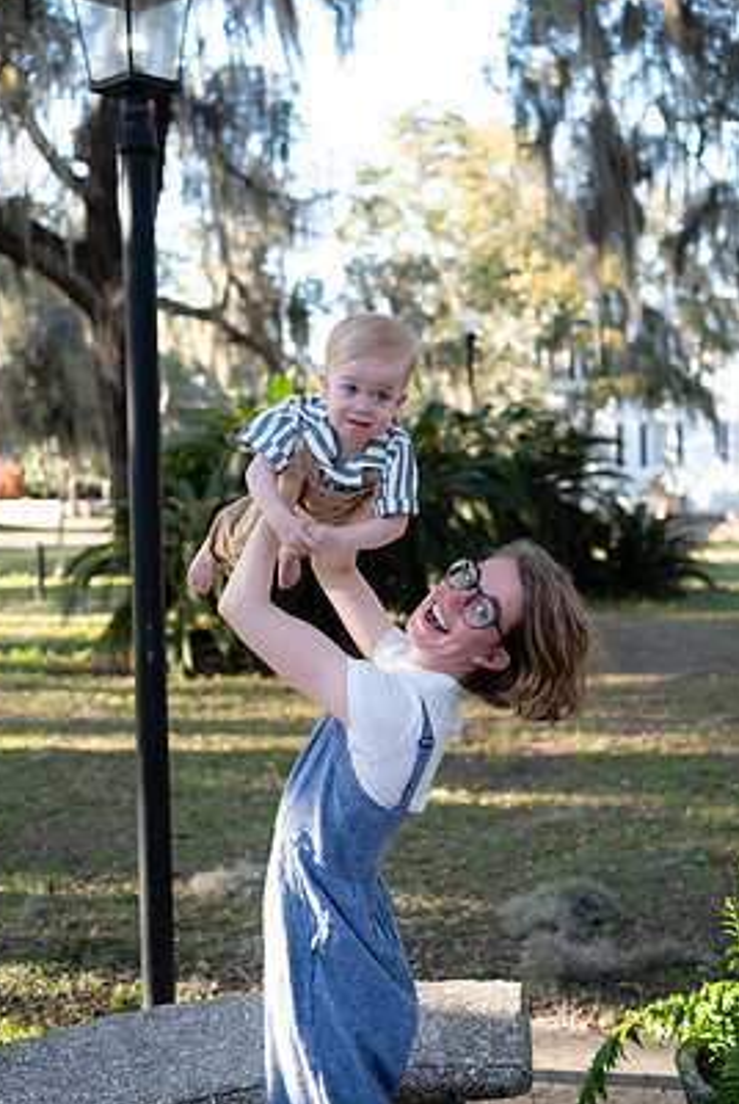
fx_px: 1381
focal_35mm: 45
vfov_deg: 43.5
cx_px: 374
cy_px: 500
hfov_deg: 30.0
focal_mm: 40
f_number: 3.2
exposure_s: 1/1000
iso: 1250
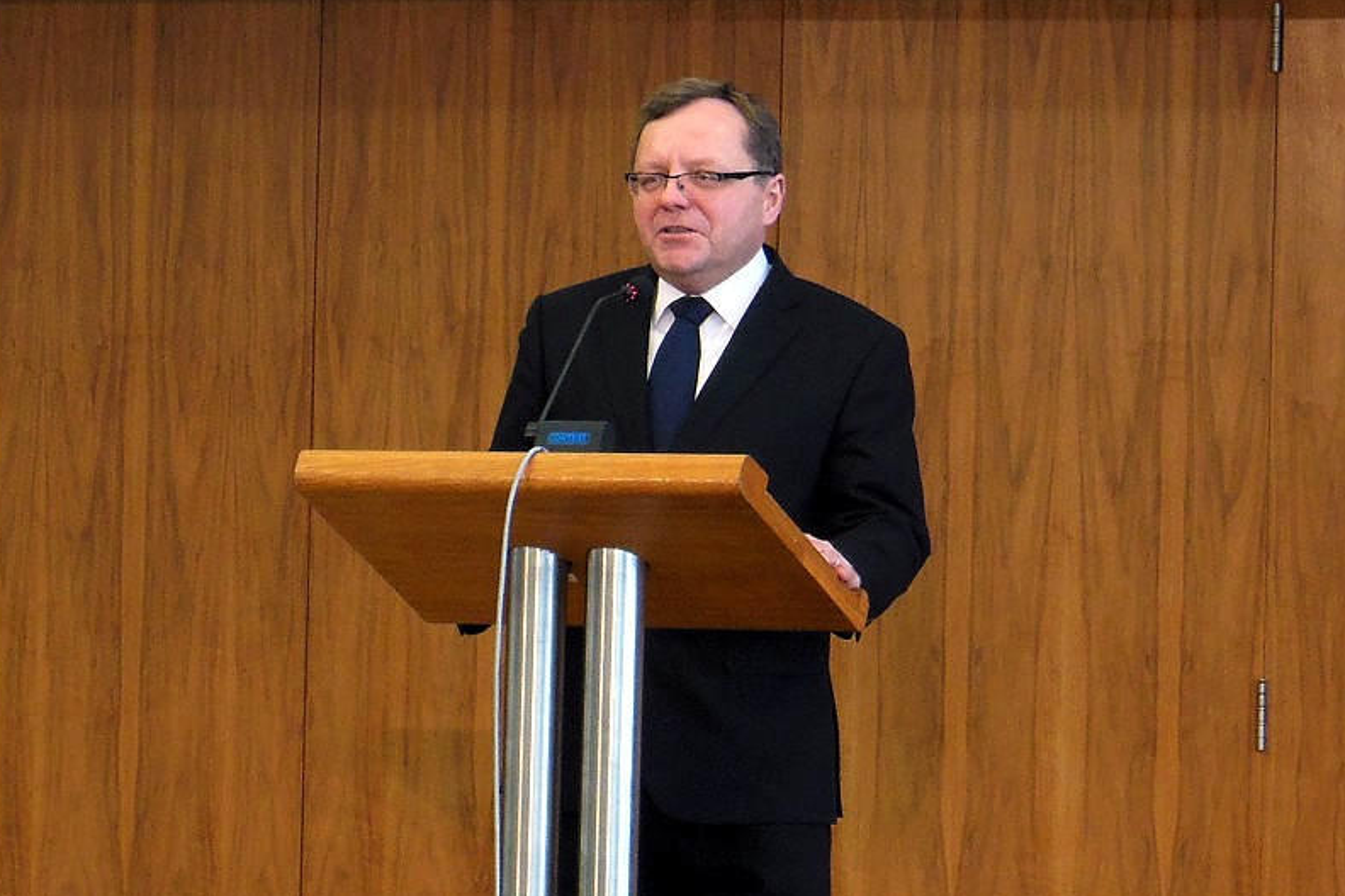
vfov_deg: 13.3
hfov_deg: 19.8
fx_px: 3848
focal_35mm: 103
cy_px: 465
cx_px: 667
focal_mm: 17.5
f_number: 4.7
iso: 250
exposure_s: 1/30
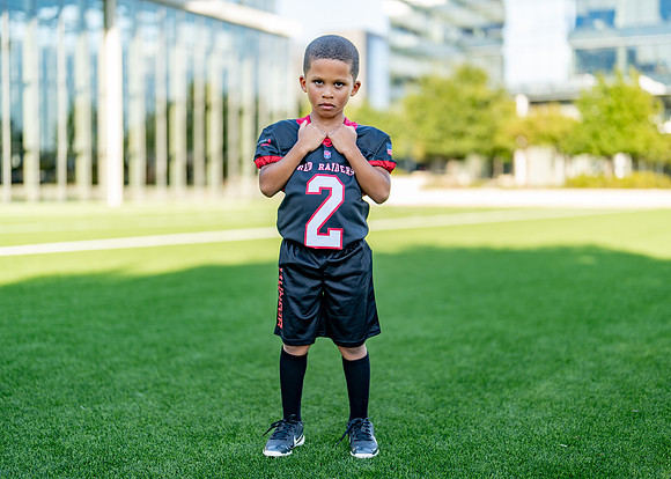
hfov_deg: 37.2
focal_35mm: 52
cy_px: 240
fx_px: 998
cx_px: 336
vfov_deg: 27.0
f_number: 1.2
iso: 100
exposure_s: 1/1250
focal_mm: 50
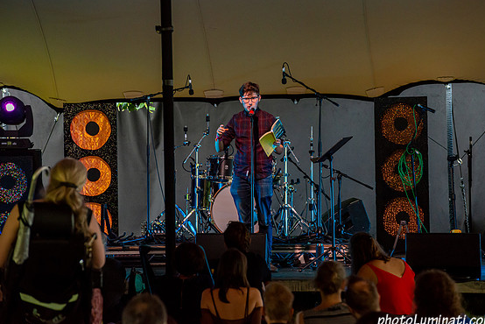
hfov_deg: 9.8
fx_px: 2831
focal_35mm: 210
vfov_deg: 6.5
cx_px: 247
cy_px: 162
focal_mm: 200
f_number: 5.6
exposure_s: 1/160
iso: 6400
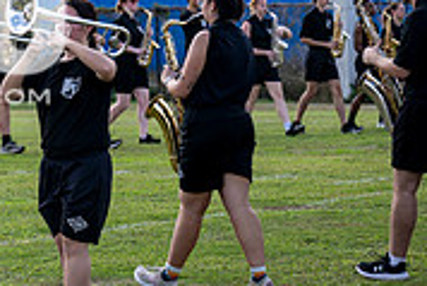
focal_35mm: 228
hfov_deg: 8.9
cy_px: 11
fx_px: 2706
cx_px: -115
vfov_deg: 6.0
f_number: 2.8
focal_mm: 70
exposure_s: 1/1250
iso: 125
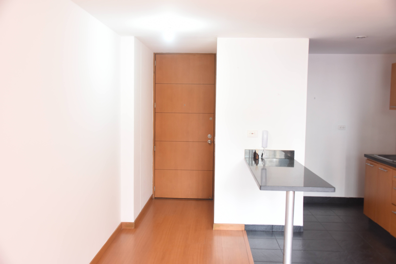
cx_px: 198
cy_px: 132
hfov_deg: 54.4
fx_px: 385
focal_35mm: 35
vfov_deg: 37.9
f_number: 5.6
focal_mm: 35
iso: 2000
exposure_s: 1/40
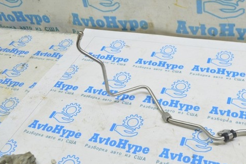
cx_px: 158
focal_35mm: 44
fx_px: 300
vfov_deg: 30.4
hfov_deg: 44.1
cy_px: 75
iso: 400
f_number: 5.6
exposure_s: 1/20
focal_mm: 22
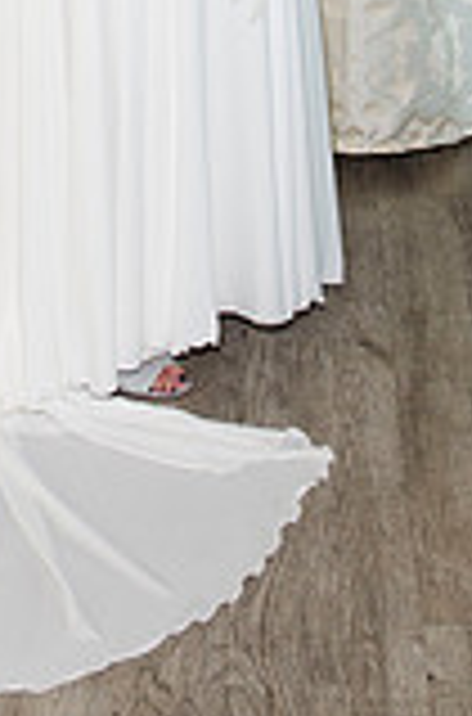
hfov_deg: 12.8
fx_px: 2098
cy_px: -194
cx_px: 171
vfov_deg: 18.1
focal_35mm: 106
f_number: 5.6
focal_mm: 25
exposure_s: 1/125
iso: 400
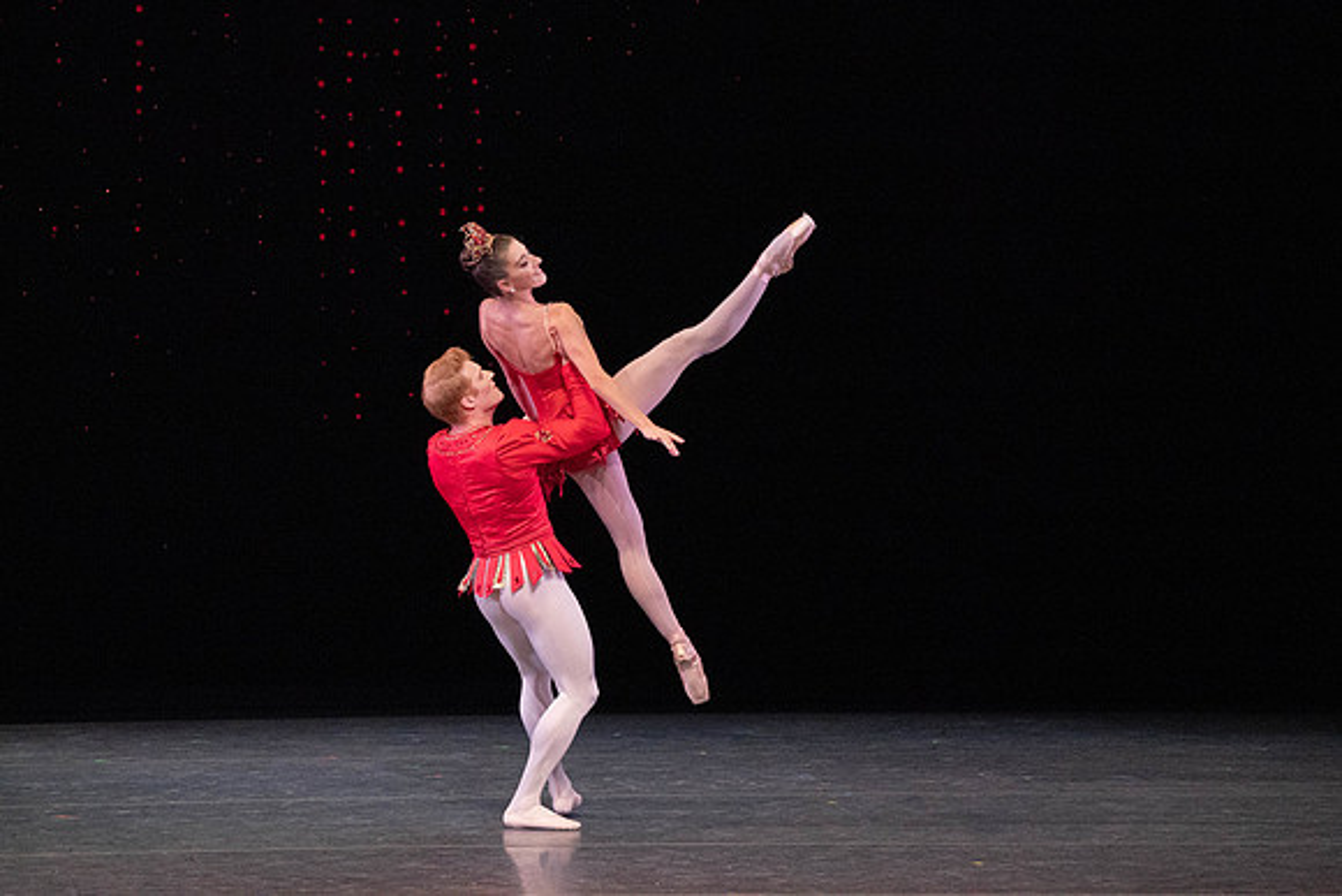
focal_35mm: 327
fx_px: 12192
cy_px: 448
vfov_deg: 4.2
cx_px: 671
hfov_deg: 6.3
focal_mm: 327
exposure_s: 1/400
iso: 16000
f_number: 13
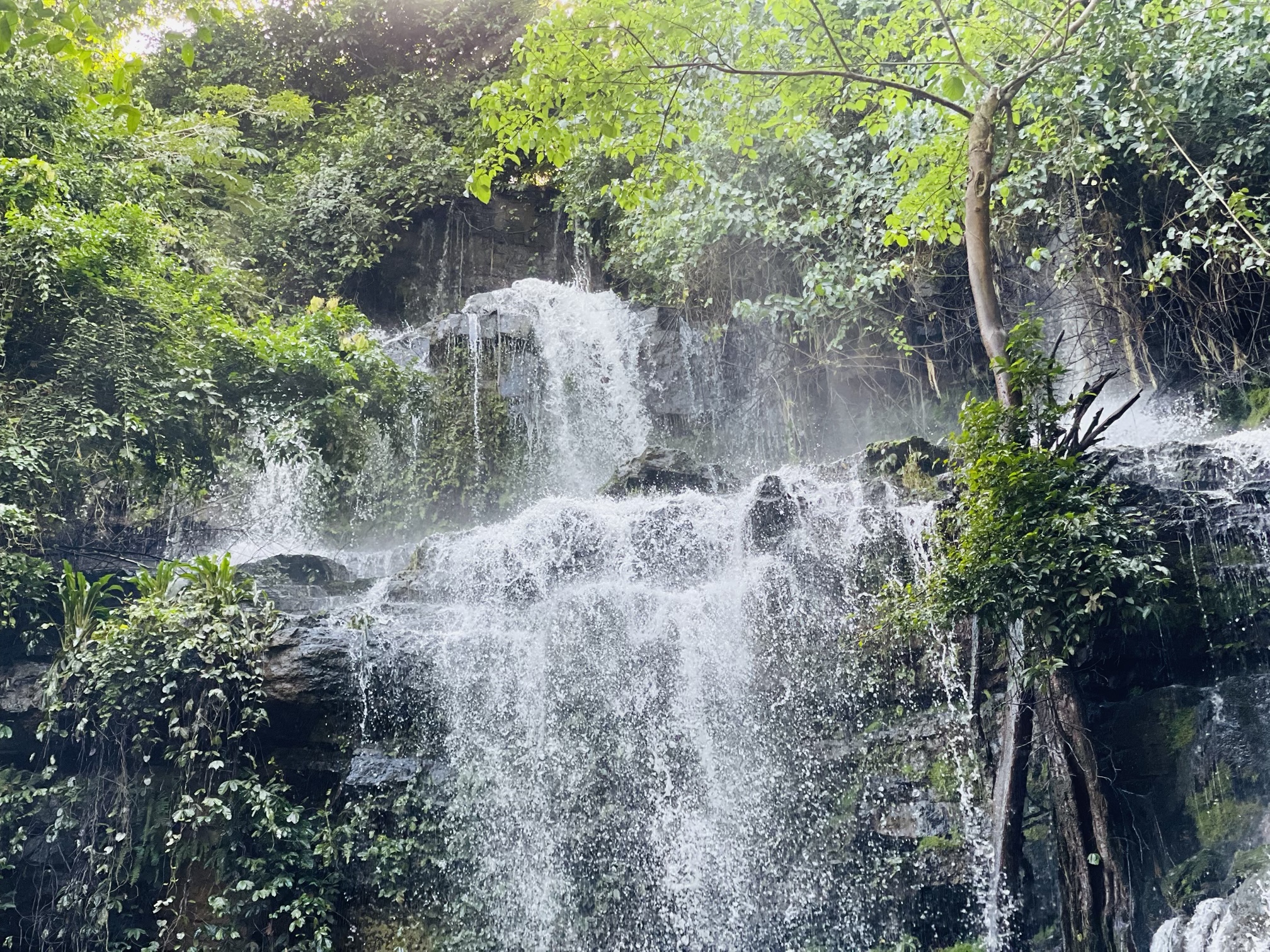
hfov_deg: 30.3
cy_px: 476
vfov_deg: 22.9
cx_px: 635
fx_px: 2348
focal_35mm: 64
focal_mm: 7.5
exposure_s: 1/121
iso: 80
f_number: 2.2
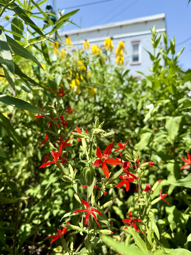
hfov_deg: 56.8
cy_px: 128
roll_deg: -0.3
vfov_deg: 71.6
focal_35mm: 24
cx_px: 96
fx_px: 177
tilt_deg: -4.3
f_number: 1.78
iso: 80
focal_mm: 6.76
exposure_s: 1/1855
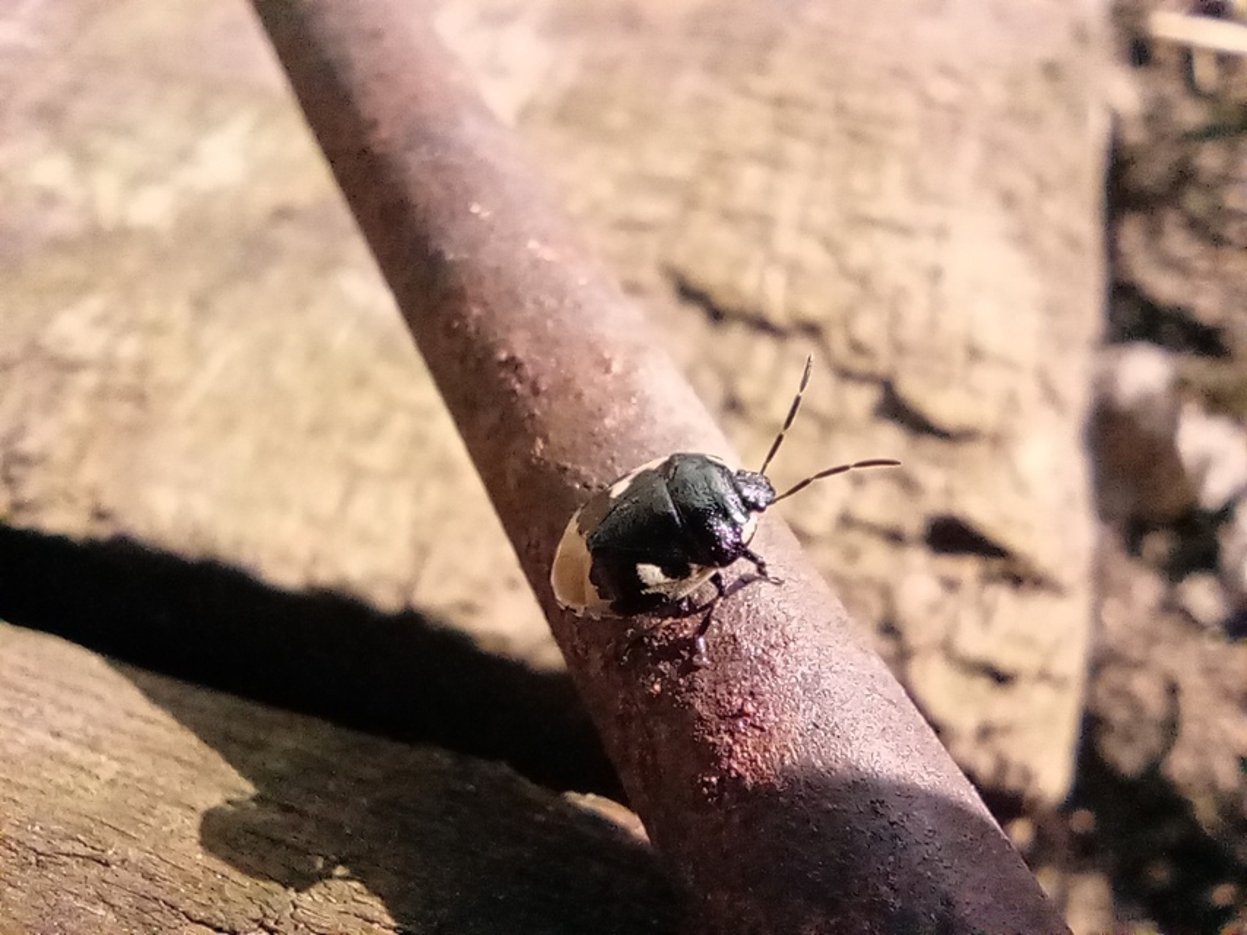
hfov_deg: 63.4
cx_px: 624
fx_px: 1009
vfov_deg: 49.8
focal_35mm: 28
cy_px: 468
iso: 320
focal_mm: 3.74
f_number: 2.25
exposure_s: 1/2577
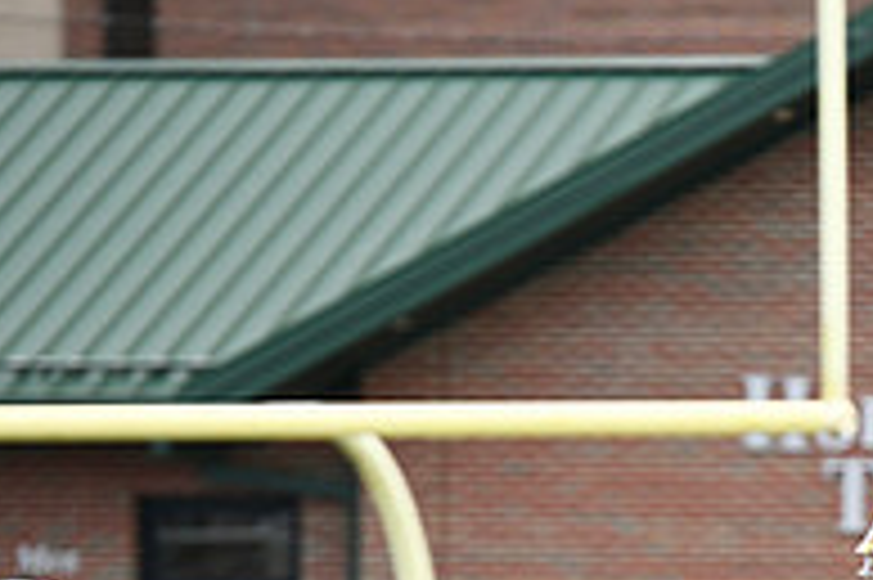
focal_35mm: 598
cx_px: 1017
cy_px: 749
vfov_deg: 2.3
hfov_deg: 3.4
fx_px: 14489
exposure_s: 1/1250
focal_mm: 200
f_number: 2.8
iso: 250
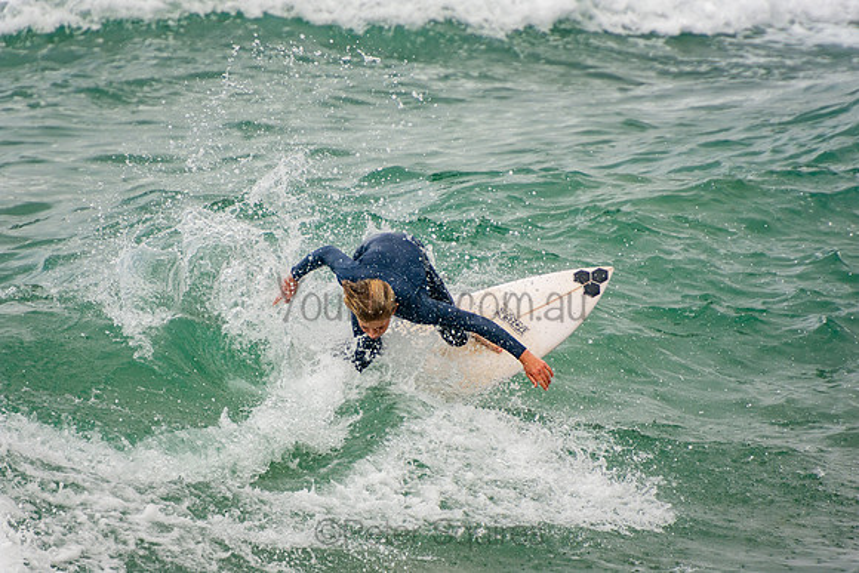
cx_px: 430
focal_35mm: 600
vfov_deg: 2.3
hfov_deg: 3.4
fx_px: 14319
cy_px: 286
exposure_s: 1/1250
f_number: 5.6
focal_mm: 400
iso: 250
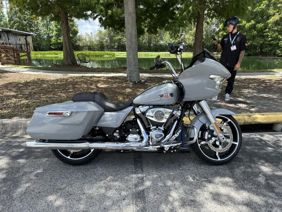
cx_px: 141
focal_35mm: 24
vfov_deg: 56.8
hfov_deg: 71.6
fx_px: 196
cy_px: 106
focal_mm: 6.86
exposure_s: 1/1157
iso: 80
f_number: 1.78
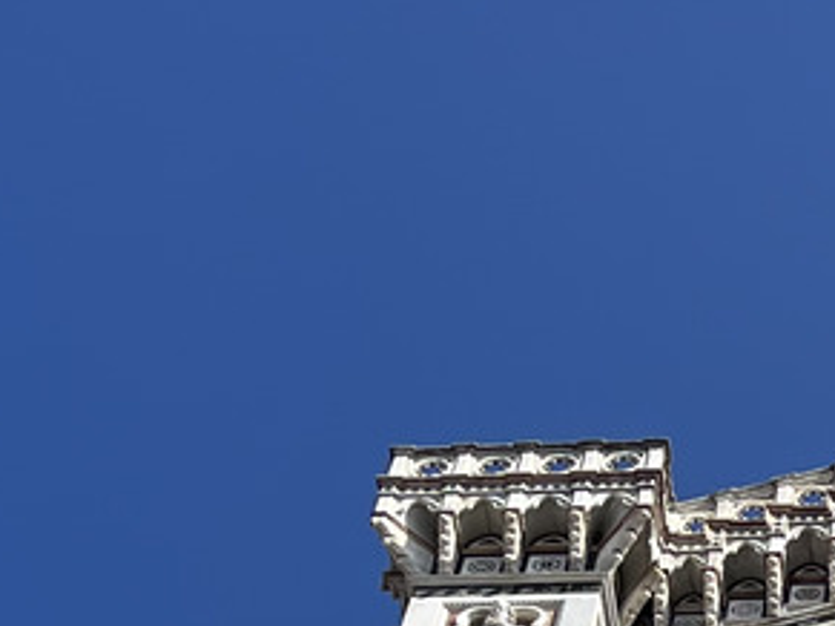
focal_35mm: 143
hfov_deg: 13.3
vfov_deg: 9.6
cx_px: 1128
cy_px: 1321
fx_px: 3448
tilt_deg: +49.8
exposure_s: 1/5882
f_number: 1.5
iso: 50
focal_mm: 5.7
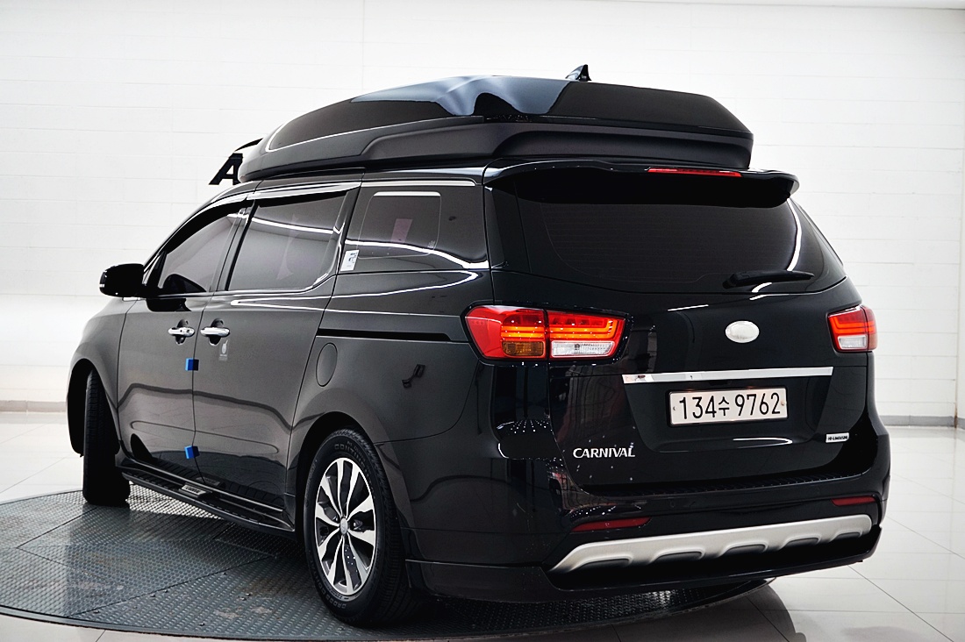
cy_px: 321
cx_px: 482
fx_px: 1447
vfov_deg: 25.0
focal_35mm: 54
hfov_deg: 36.9
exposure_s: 1/60
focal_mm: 36
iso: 320
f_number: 5.6
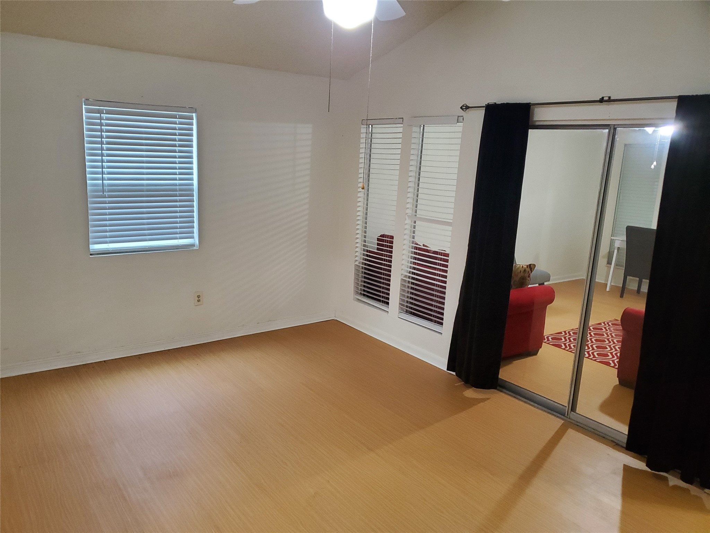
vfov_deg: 53.1
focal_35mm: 26
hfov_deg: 67.3
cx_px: 355
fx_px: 533
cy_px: 266
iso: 400
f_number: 1.5
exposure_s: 1/40
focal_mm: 4.3
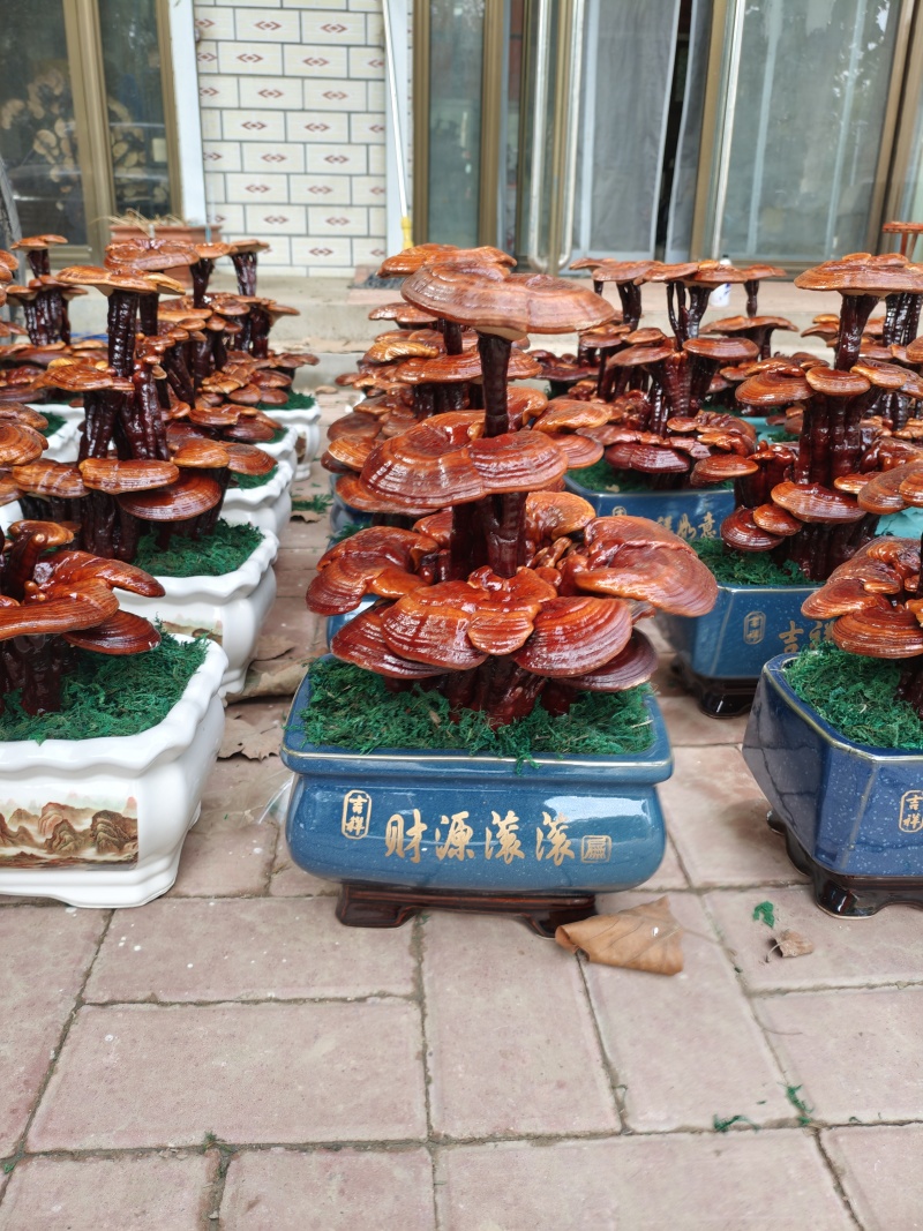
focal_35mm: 26
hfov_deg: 53.1
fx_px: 925
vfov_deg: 67.3
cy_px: 616
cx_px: 462
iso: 80
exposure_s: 1/100
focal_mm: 4.94
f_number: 1.5
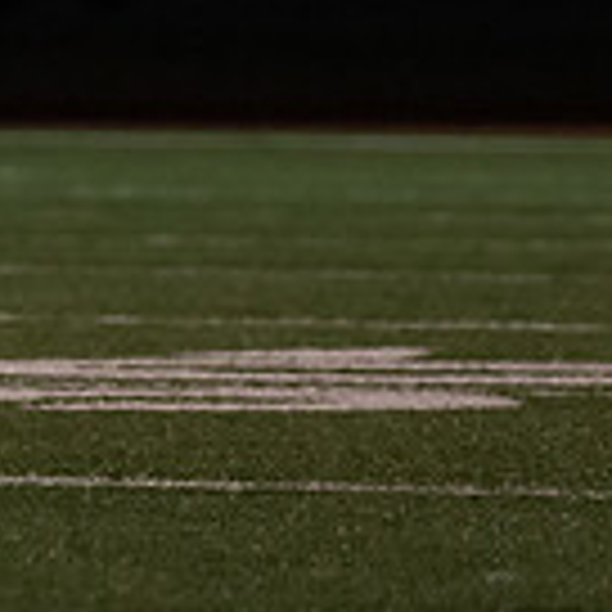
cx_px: -505
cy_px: -420
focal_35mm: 657
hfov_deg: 2.7
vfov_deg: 2.7
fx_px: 13141
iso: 4000
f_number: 2.8
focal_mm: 125
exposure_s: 1/1000
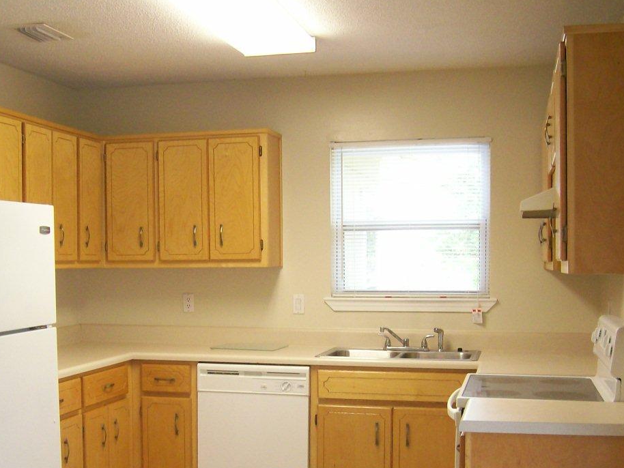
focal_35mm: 49
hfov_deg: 38.9
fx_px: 884
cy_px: 325
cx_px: 278
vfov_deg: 29.4
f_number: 2.8
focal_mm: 5.8
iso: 200
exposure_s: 1/64
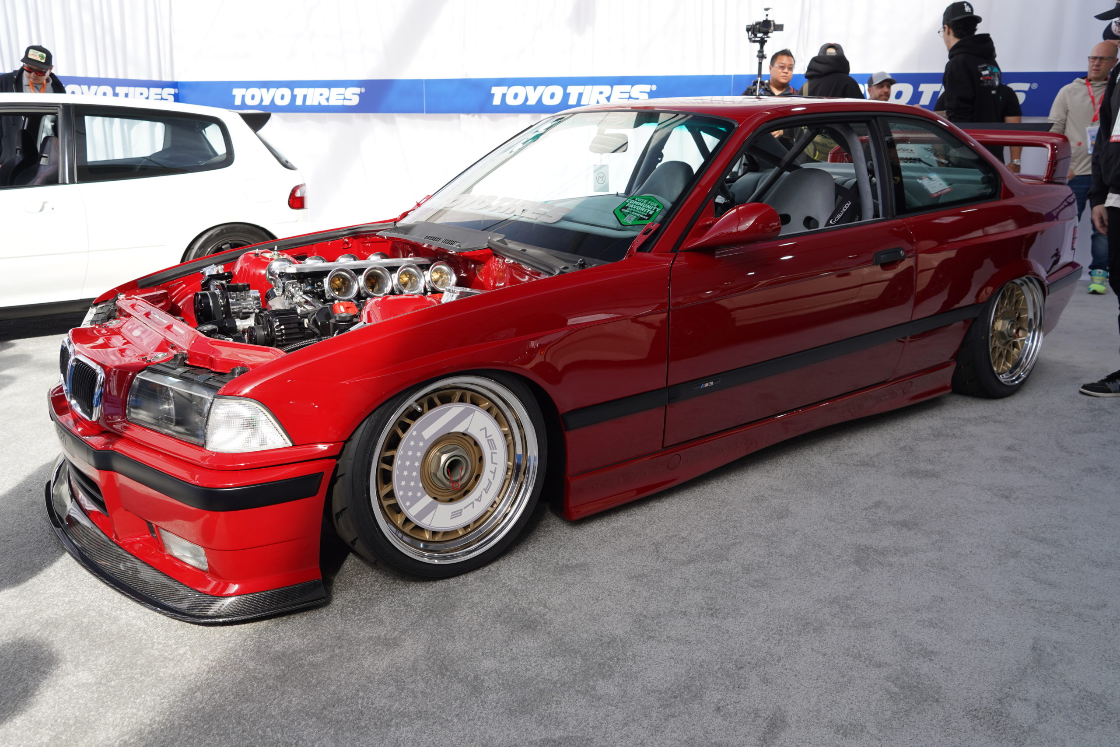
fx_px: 902
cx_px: 560
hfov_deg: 63.7
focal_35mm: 29
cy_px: 374
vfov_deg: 45.0
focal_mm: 29
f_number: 5.6
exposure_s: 1/100
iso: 100
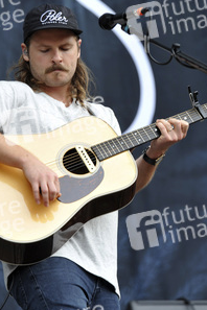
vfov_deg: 9.8
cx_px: 85
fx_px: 1802
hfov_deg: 6.6
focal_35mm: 209
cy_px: 173
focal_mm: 155
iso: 200
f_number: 3.5
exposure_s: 1/200
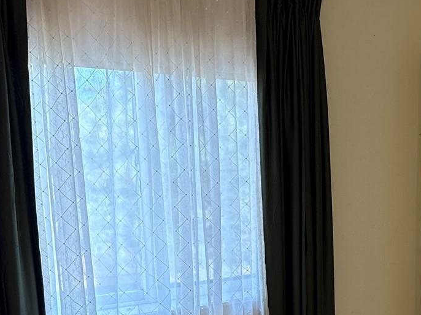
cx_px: 350
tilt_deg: -7.5
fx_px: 681
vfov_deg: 25.5
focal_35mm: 56
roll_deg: +0.5
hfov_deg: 33.2
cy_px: 260
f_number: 1.78
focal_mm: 6.76
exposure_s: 1/132
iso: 160
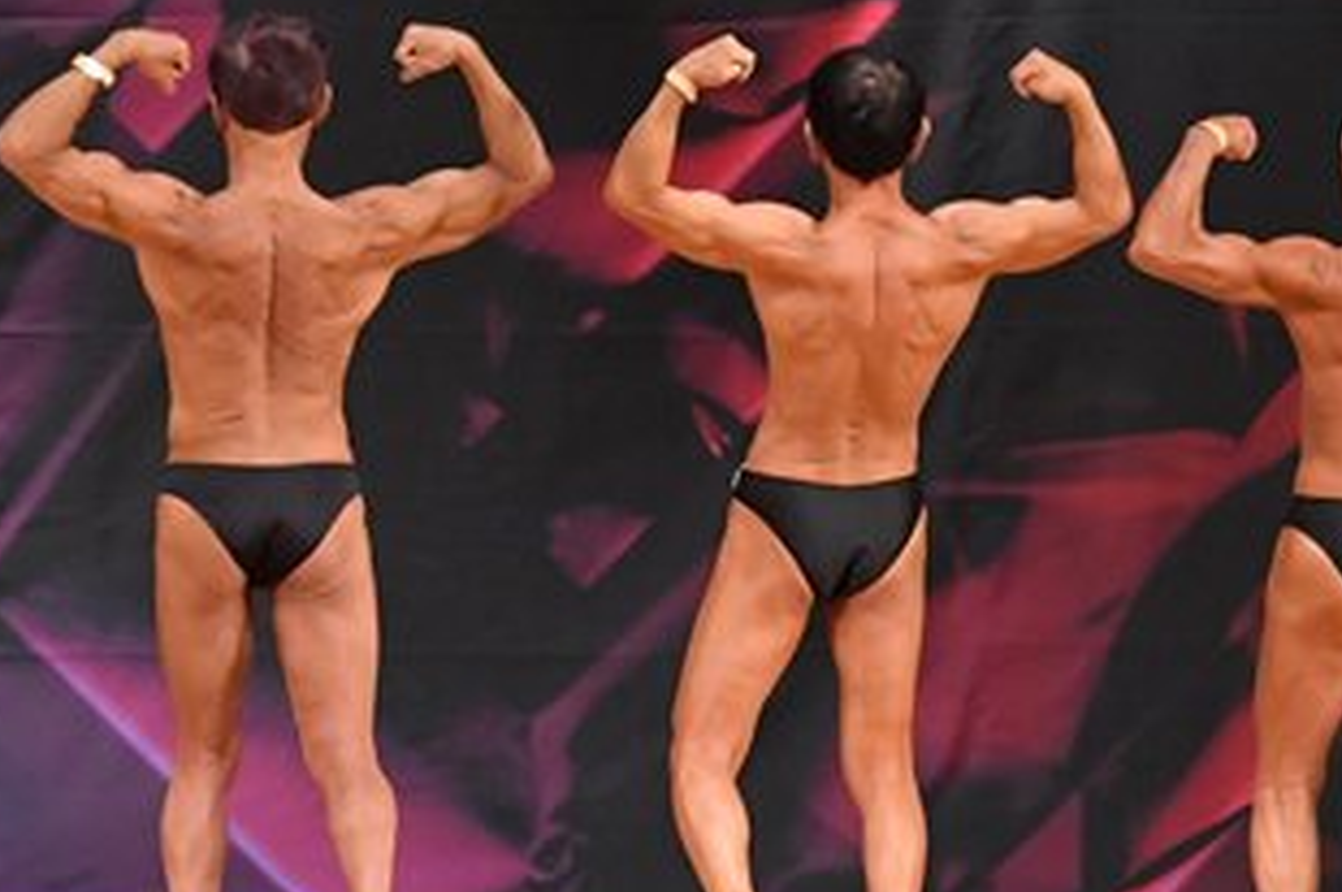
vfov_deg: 3.7
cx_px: 639
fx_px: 13704
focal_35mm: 368
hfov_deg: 5.6
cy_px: 260
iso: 5600
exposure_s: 1/400
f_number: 5.6
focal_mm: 98
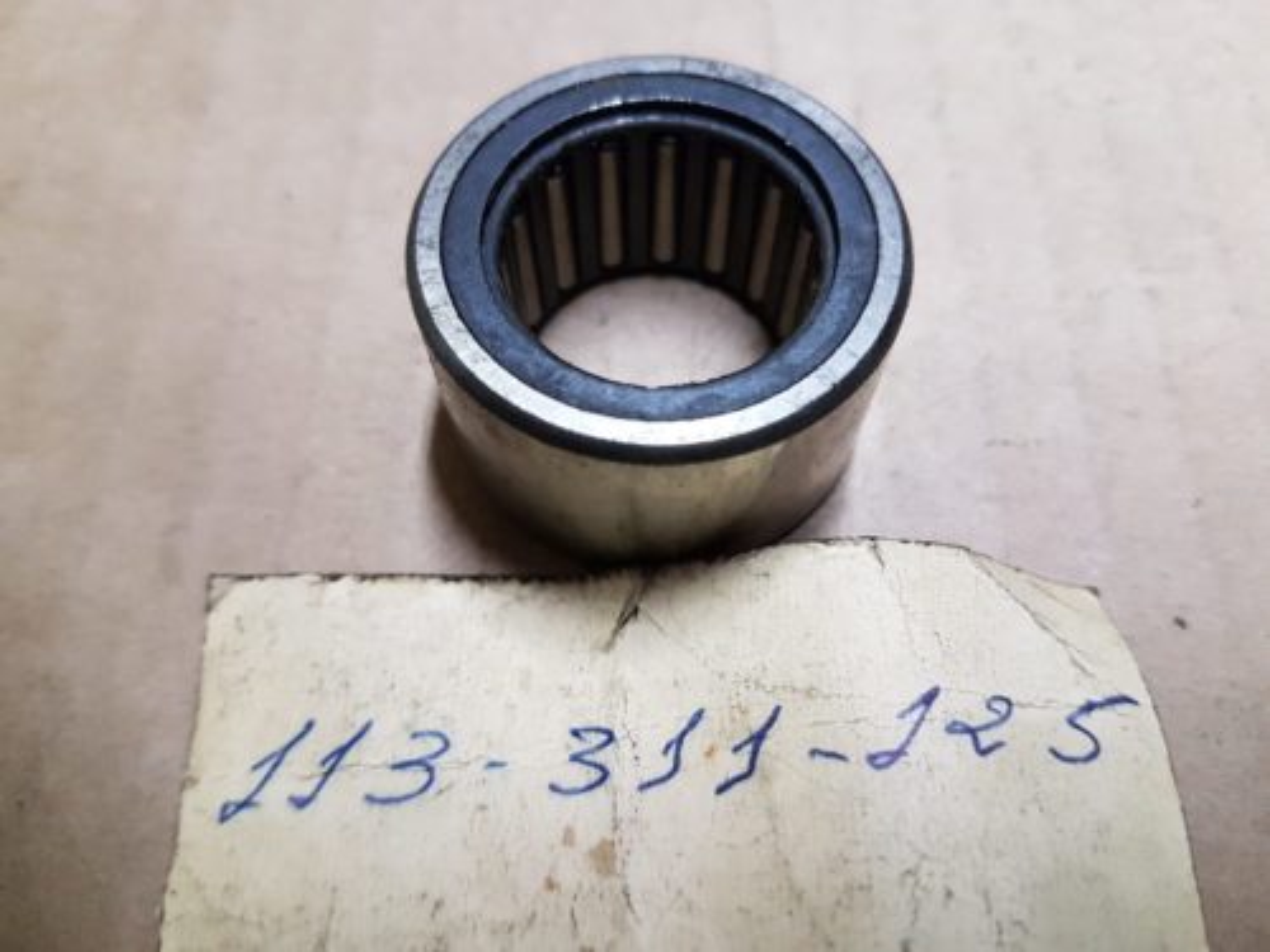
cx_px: 635
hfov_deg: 67.3
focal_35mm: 26
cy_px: 476
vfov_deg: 53.1
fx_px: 954
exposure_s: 1/25
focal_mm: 4.2
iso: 250
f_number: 1.7
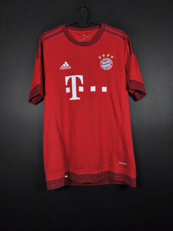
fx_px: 153
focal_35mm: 23
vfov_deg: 73.9
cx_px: 86
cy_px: 116
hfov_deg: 58.9
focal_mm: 6.57
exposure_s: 1/160
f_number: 1.6
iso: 400
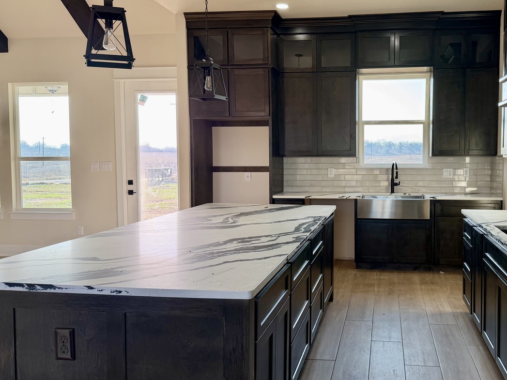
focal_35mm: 33
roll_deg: +0.6
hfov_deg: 54.3
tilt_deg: -3.6
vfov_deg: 42.9
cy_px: 180
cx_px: 337
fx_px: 483
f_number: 1.78
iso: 100
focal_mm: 6.76
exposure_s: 1/342
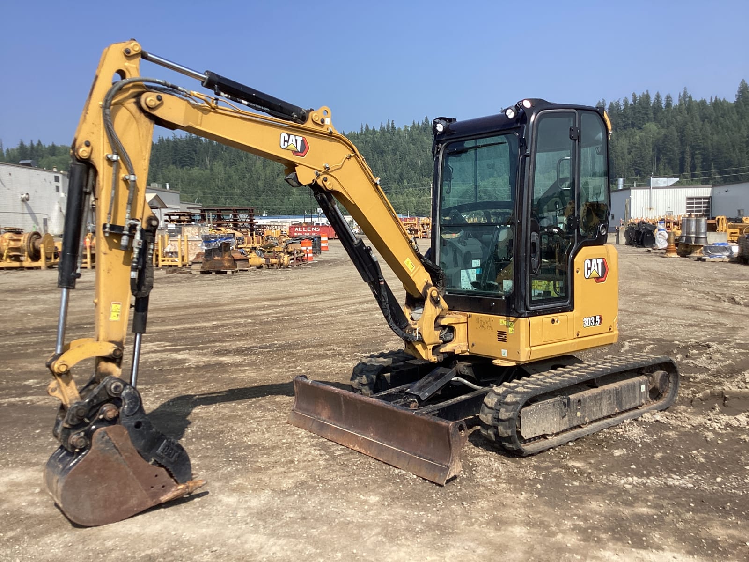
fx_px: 671
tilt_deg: -3.8
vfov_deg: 45.4
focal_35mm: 31
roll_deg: +0.8
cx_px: 374
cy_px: 281
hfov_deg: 58.4
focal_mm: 3.3
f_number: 2.4
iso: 25
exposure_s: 1/1058
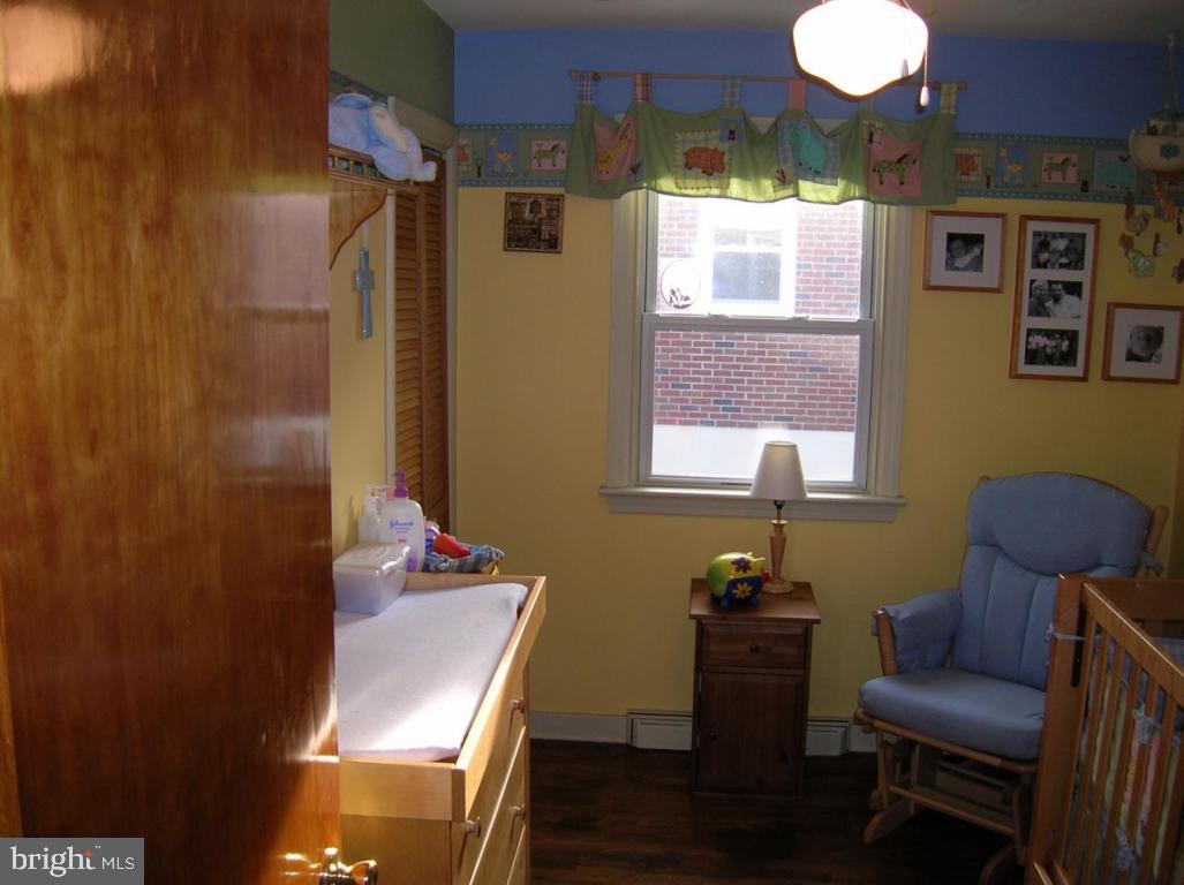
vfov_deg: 41.7
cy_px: 442
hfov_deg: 54.0
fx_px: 1162
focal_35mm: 34
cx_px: 592
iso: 50
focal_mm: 5.7
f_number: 2.9
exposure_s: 1/30
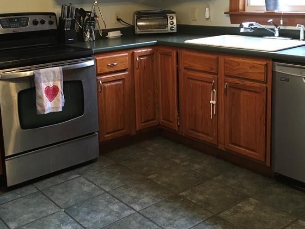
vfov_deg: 31.9
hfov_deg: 42.0
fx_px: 396
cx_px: 133
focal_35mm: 45
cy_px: 73
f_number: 2.2
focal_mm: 4.15
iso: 160
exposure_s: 1/30
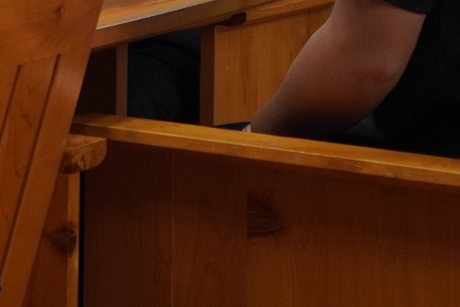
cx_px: -336
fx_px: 2159
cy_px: -349
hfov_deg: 11.4
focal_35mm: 169
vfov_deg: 7.7
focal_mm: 24
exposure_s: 1/160
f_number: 4
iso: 640
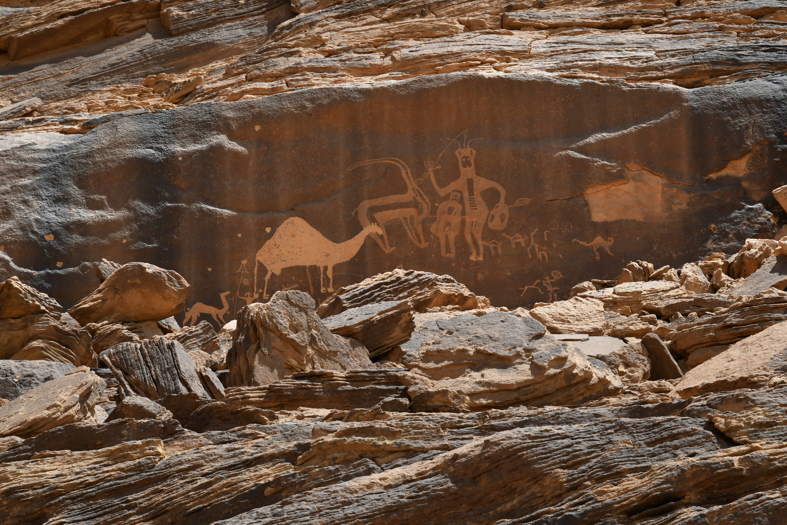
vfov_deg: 11.4
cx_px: 394
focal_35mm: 120
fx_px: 2623
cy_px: 262
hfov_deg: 17.1
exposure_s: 1/350
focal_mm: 80
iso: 280
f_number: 9.5
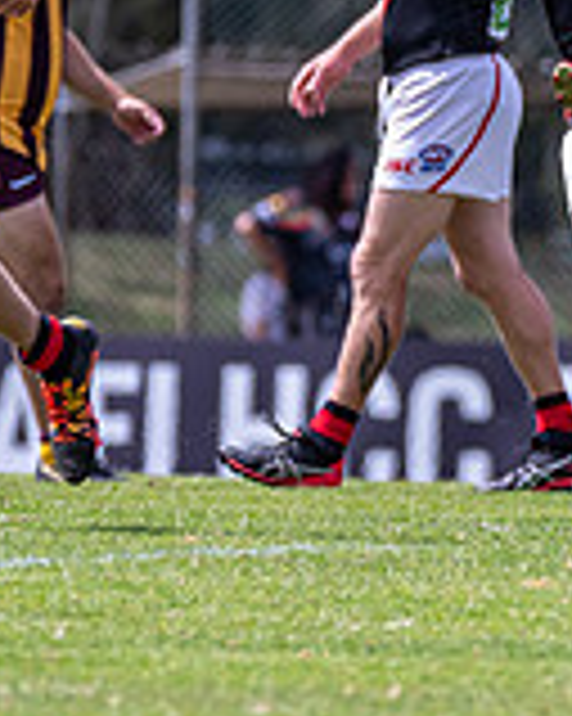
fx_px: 27112
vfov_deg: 1.5
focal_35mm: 1280
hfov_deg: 1.2
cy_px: 198
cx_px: 668
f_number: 6.3
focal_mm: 360
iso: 800
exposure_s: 1/2000
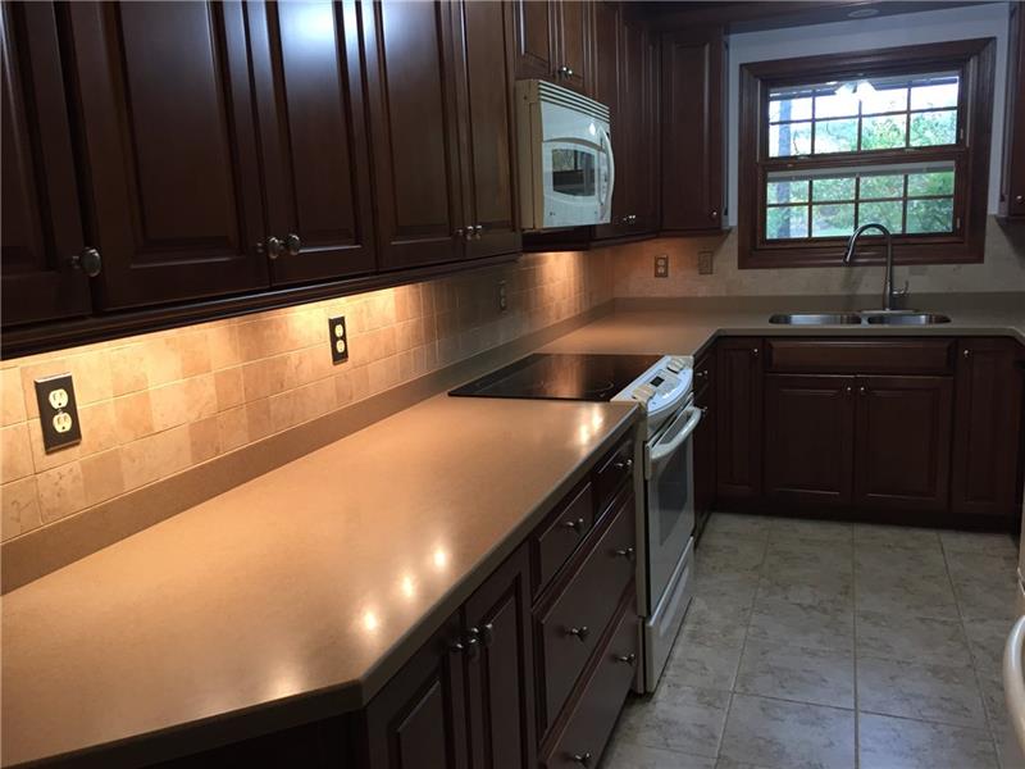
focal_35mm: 29
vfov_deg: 48.2
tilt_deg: -10.8
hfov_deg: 61.7
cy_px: 384
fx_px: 859
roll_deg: +1.8
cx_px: 512
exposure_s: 1/30
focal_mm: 4.15
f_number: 2.2
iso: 40
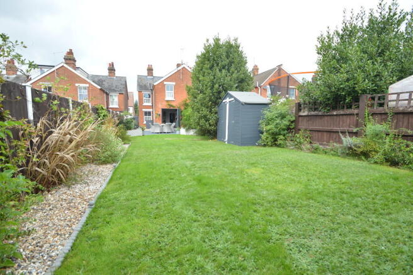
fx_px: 172
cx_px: 206
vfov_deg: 77.2
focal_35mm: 15
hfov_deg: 100.4
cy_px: 138
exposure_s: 1/125
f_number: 5.6
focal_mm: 10
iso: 100
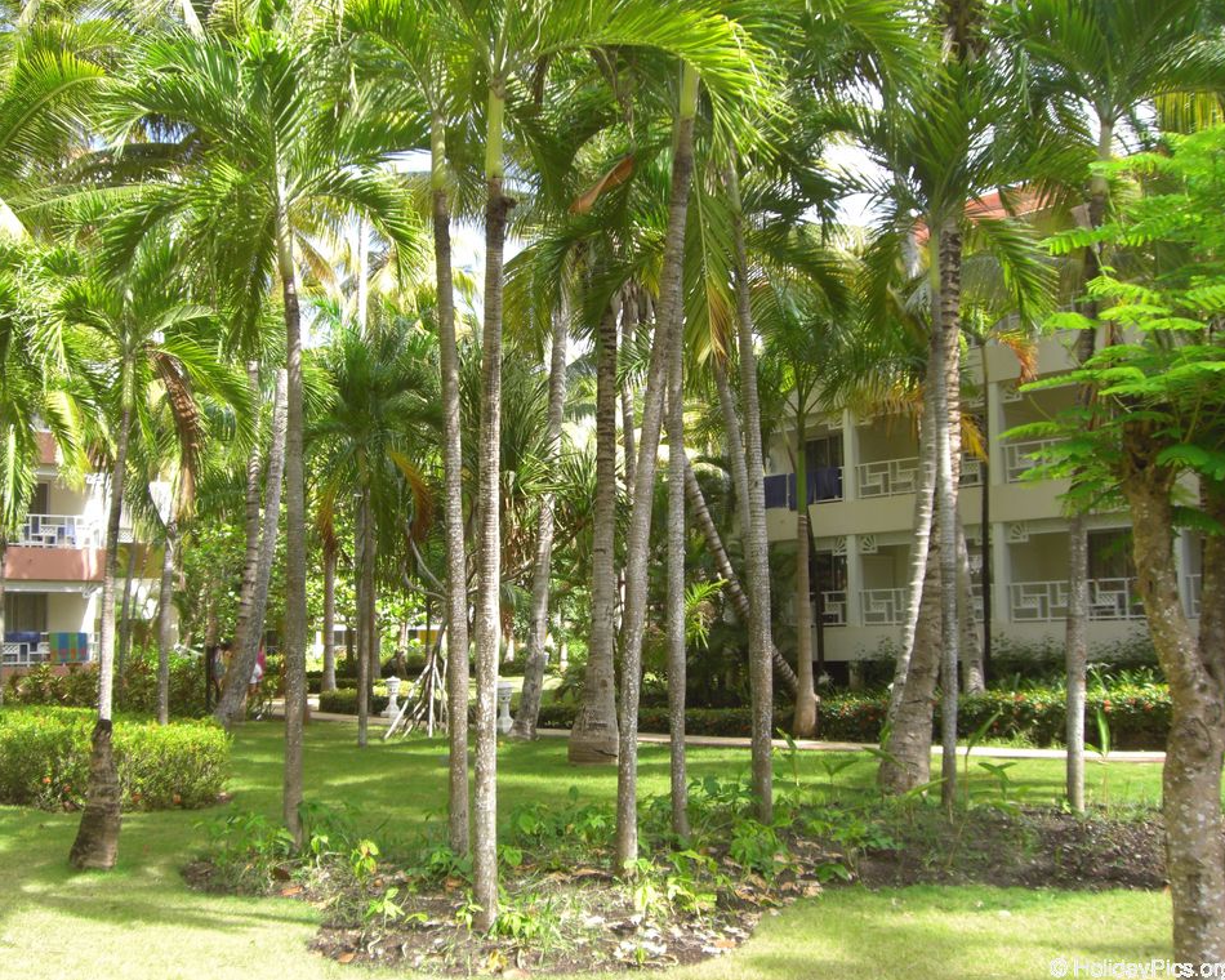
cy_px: 494
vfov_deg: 37.3
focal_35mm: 40
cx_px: 576
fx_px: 1450
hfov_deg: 45.8
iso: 64
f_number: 2.7
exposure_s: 1/320
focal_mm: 6.2
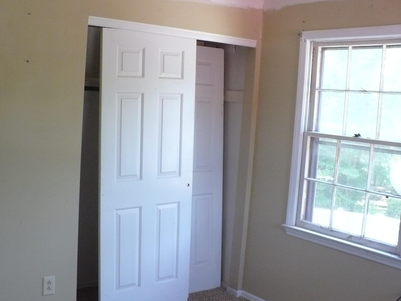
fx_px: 521
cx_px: 180
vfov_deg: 32.2
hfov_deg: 42.0
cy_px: 159
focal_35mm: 45
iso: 320
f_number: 2.8
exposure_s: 1/60
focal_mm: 6.1
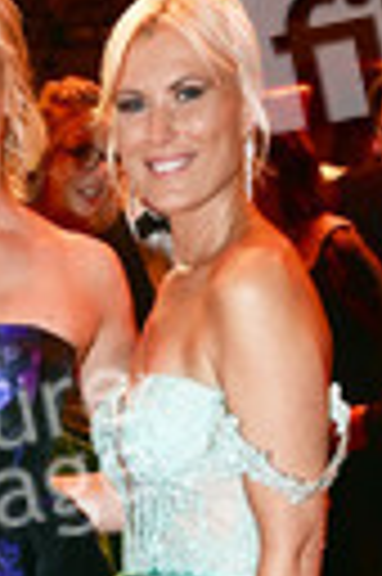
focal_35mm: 75
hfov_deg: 17.9
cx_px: 49
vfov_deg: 24.4
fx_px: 1197
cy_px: 702
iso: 2500
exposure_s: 1/200
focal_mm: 24
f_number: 8
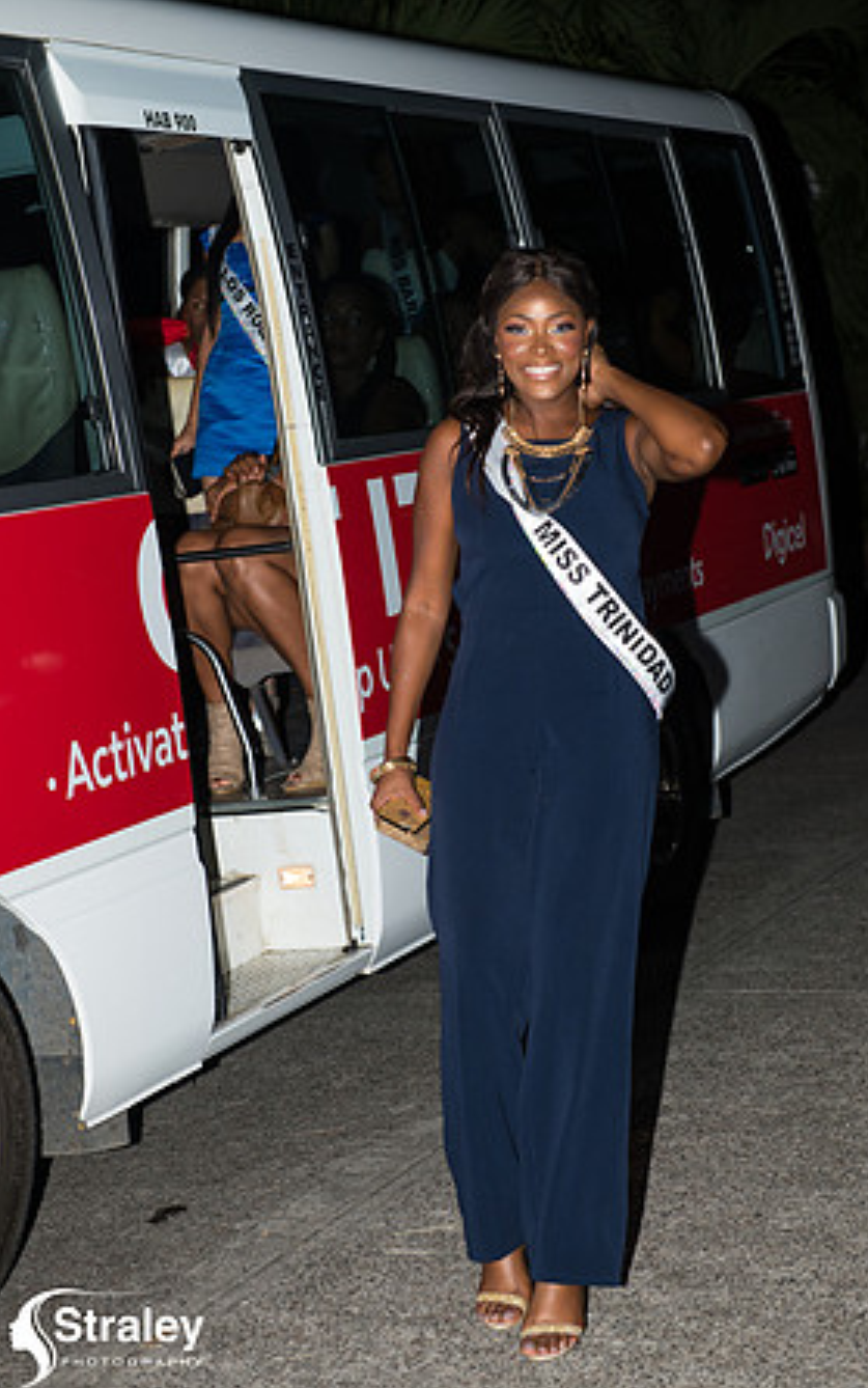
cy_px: 697
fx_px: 2723
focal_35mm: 72
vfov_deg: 28.6
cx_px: 454
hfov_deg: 18.1
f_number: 5.6
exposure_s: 1/100
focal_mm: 70
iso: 400
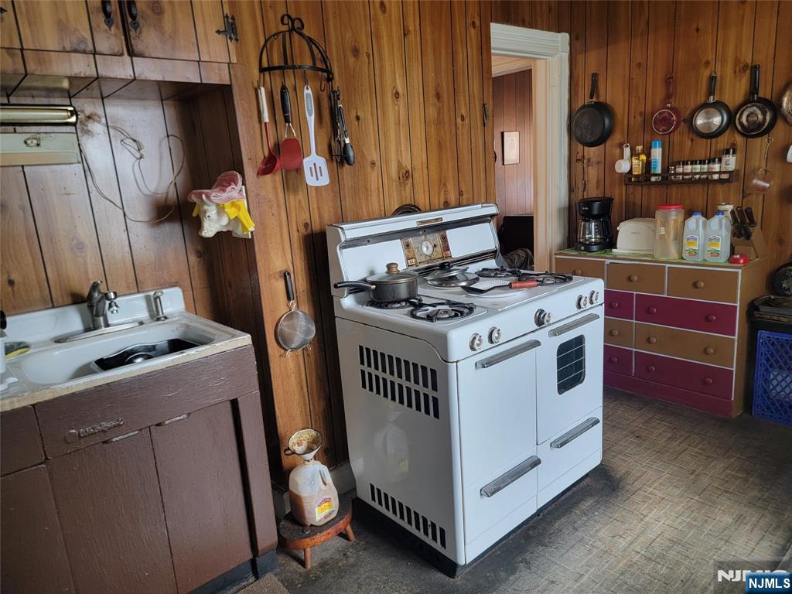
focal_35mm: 24
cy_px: 297
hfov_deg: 71.6
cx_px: 396
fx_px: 549
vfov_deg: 56.8
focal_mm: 6.7
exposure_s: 1/60
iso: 200
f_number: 1.8
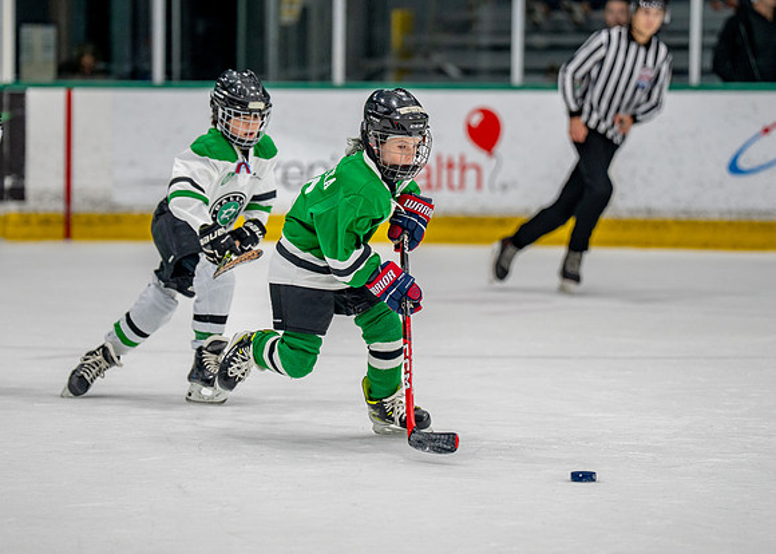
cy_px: 217
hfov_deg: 9.6
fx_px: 4598
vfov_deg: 6.9
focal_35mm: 209
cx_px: 331
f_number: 2.8
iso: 1000
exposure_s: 1/1250
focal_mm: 159
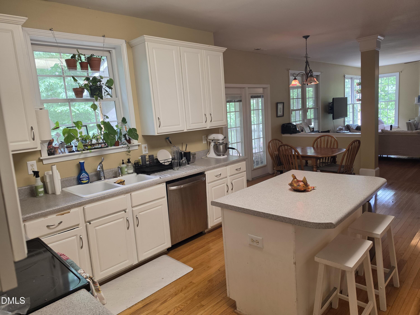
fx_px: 279
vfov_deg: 58.9
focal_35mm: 23
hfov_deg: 73.9
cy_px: 158
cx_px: 210
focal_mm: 6.5
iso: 160
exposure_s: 1/120
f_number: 1.4
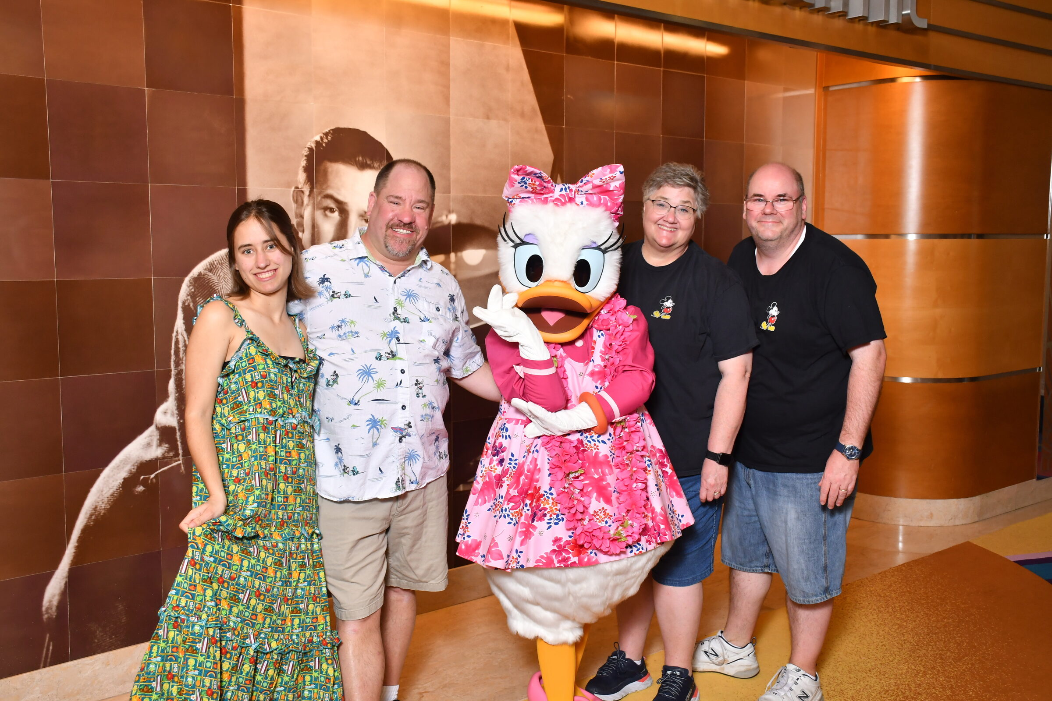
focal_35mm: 36
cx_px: 526
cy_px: 350
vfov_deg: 36.9
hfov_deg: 53.1
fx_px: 1052
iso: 640
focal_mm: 24
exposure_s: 1/125
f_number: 5.6
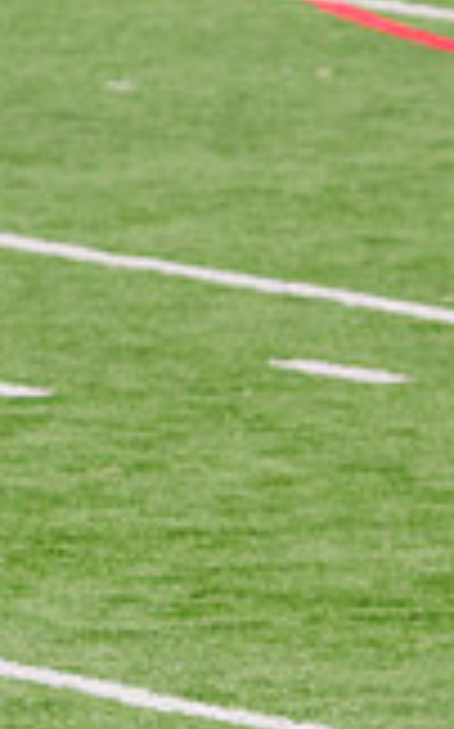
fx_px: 21240
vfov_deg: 2.0
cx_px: 854
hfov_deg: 1.2
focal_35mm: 1071
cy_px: 683
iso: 640
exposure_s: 1/1600
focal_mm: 255
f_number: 5.6
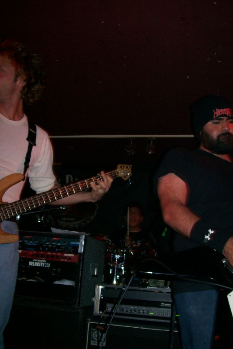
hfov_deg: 35.0
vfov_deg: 50.7
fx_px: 369
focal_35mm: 38
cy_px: 176
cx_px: 129
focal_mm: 6
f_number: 2.7
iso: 80
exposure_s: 1/64
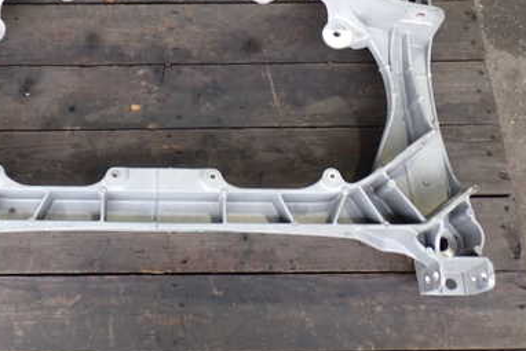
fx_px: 716
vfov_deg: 27.4
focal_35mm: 49
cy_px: 117
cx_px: 157
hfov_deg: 39.6
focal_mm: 5.4
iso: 200
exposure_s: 1/40
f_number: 2.3
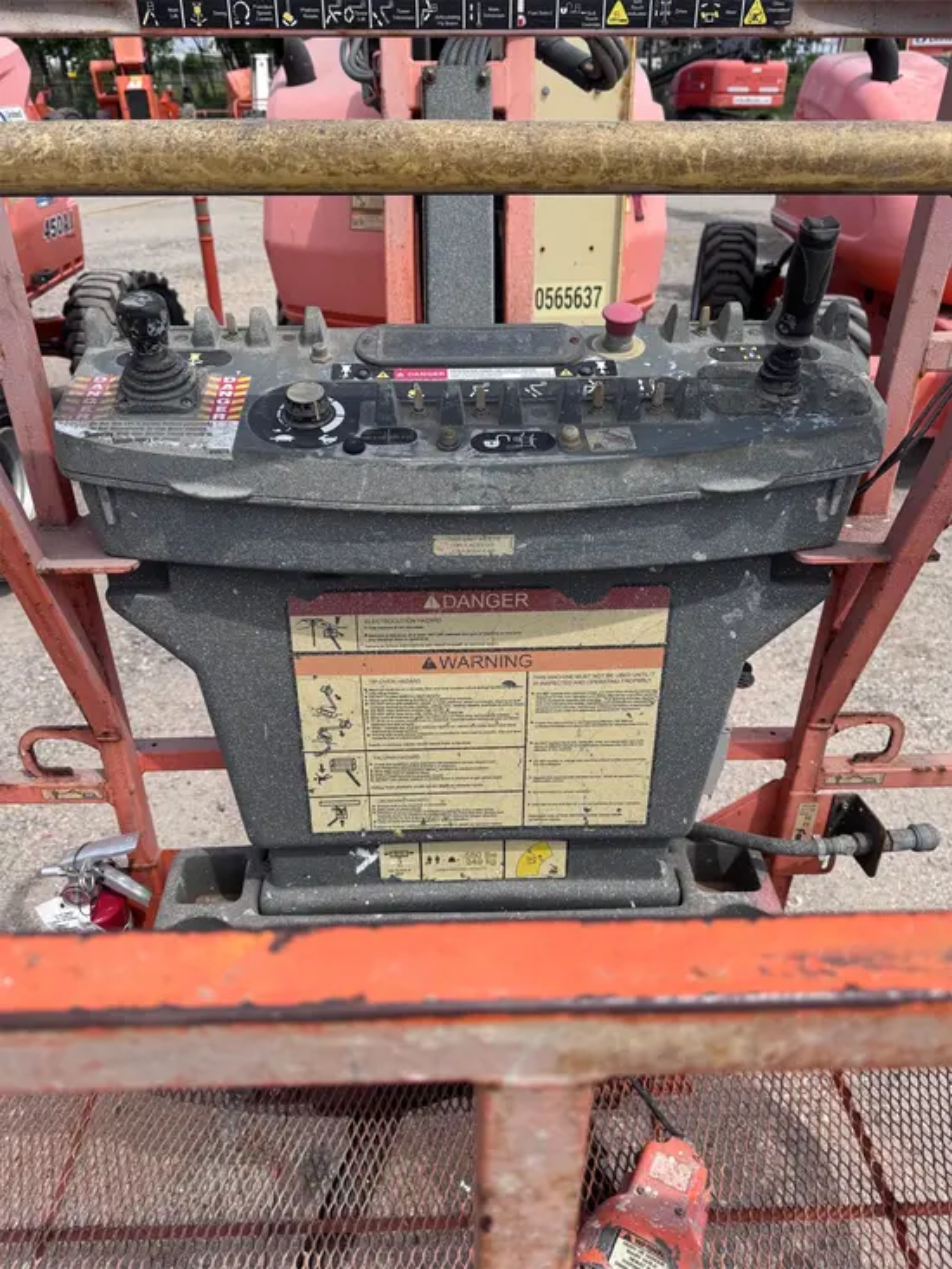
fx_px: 880
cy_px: 634
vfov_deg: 71.6
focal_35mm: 24
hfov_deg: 56.8
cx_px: 476
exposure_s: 1/4608
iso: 80
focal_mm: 6.76
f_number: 1.78
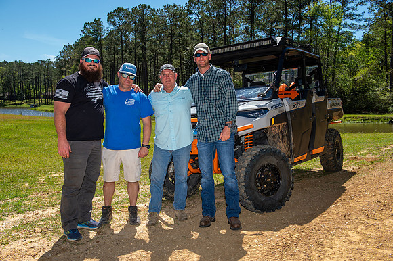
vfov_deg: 37.8
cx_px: 196
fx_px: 382
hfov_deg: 54.5
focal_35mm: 35
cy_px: 130
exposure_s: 1/250
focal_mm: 35
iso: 50
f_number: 5.6
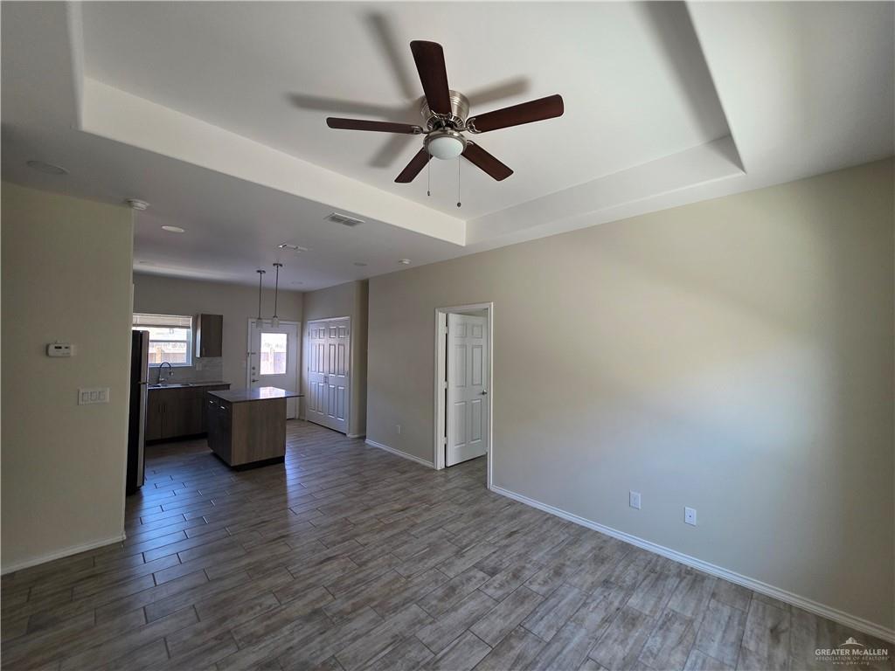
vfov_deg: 89.9
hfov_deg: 106.2
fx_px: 336
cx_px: 448
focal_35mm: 13
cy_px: 336
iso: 250
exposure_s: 1/120
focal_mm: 2.2
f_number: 1.9
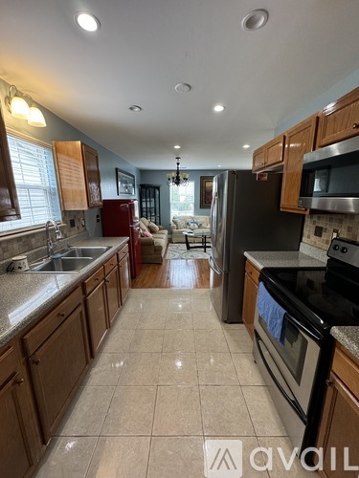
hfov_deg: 85.7
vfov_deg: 102.1
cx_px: 180
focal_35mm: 14
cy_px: 239
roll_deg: +1.0
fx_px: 194
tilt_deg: -12.7
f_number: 2.2
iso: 250
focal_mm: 2.22
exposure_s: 1/120
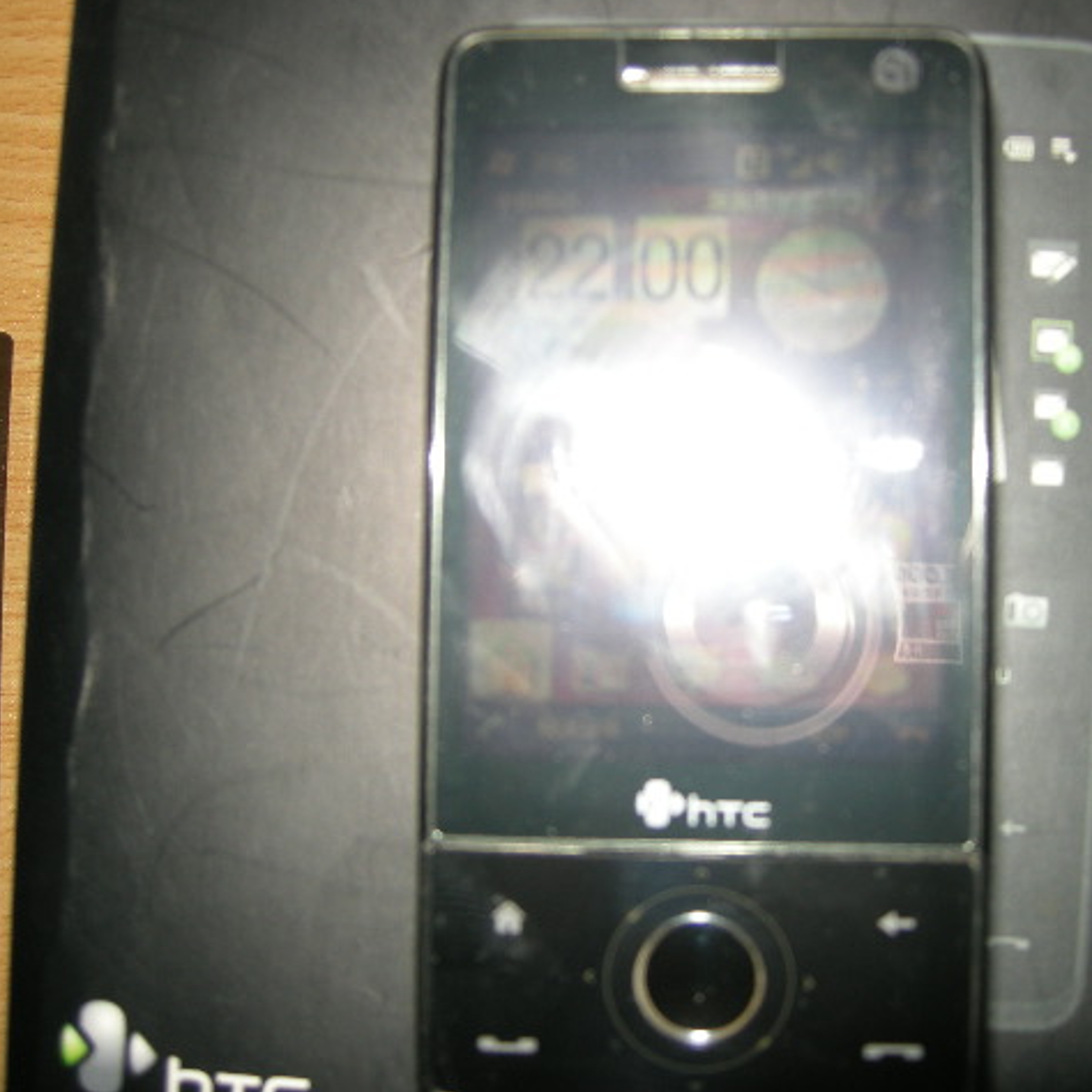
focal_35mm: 43
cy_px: 541
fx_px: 1535
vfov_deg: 39.2
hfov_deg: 38.7
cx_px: 726
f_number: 2.7
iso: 64
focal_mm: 7.5
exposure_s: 1/60
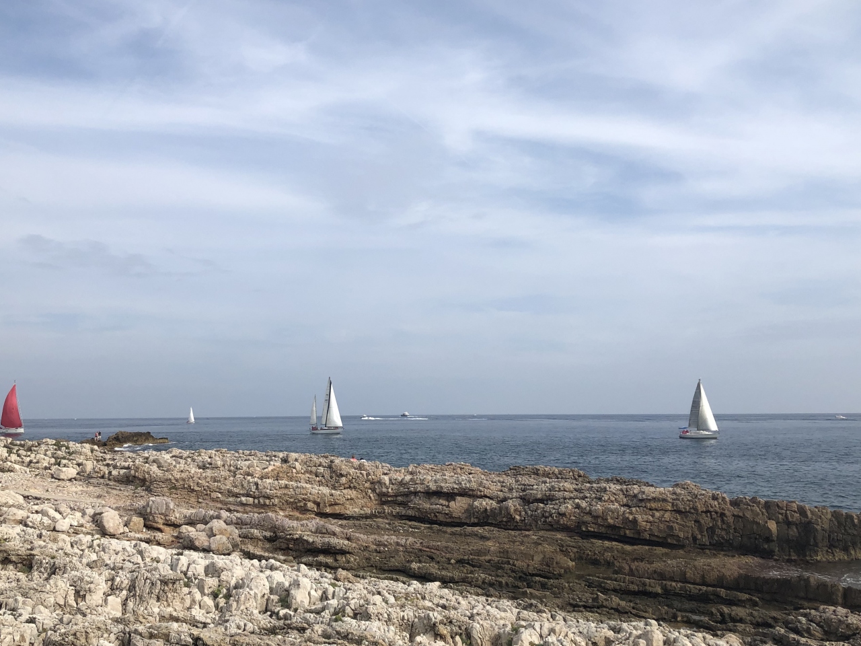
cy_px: 339
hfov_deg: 52.6
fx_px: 871
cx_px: 422
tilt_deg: +5.4
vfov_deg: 40.7
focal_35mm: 35
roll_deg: -0.8
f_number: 1.8
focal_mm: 3.99
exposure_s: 1/3690
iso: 25
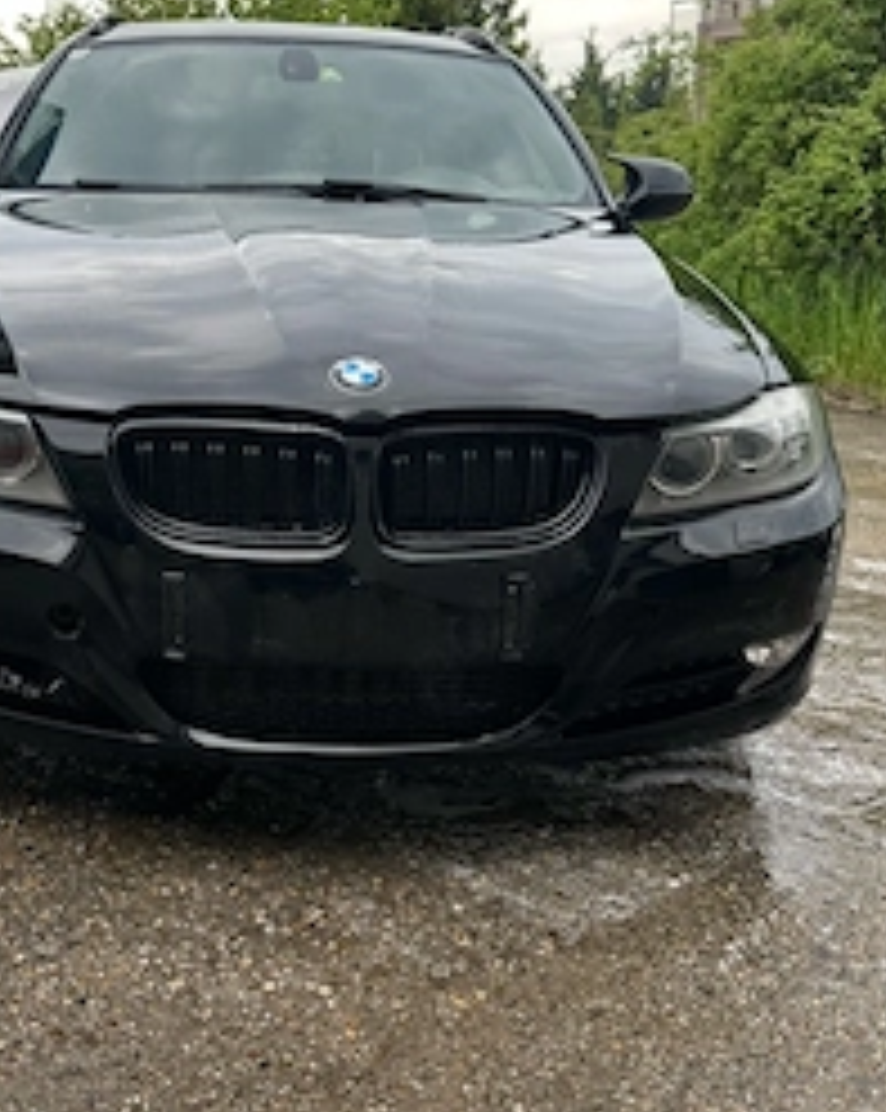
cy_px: 635
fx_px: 1248
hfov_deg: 38.6
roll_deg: +0.8
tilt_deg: -18.0
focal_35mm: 38
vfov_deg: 47.8
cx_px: 292
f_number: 1.78
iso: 64
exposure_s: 1/218
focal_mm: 6.86
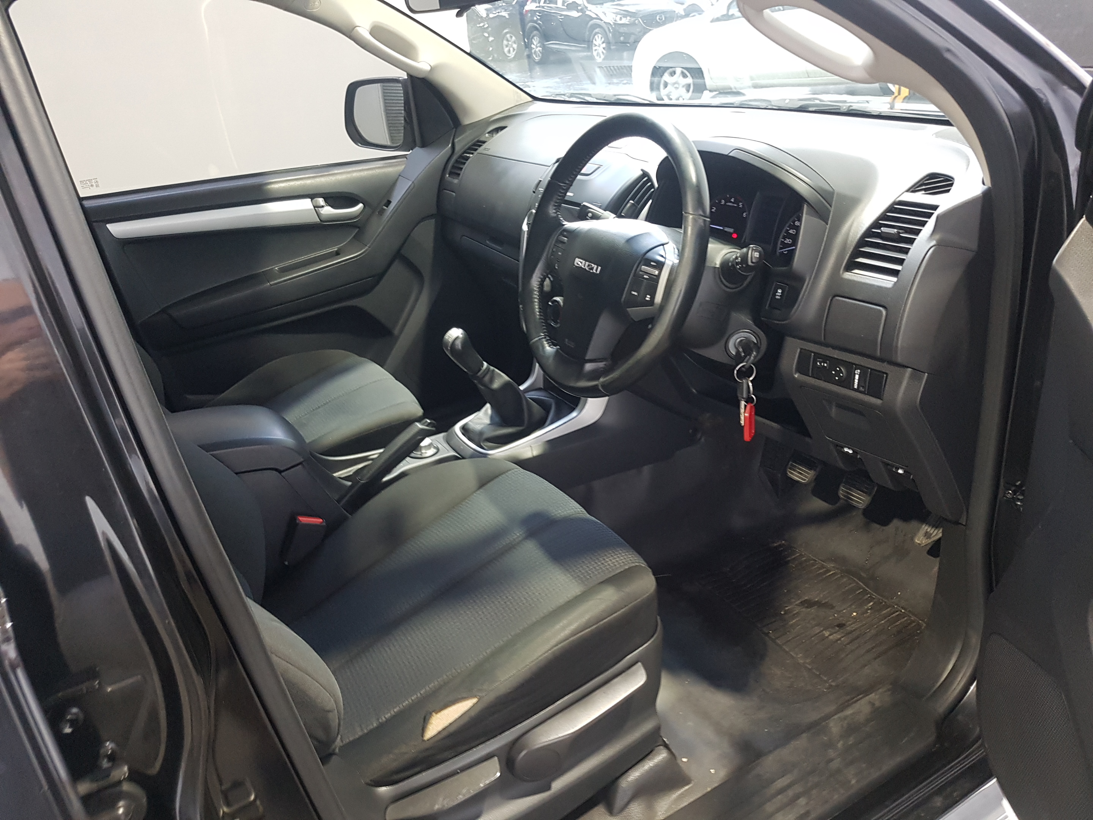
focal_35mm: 26
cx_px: 546
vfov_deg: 53.1
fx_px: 821
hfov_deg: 67.3
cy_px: 410
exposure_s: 1/25
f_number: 1.7
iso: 200
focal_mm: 4.2
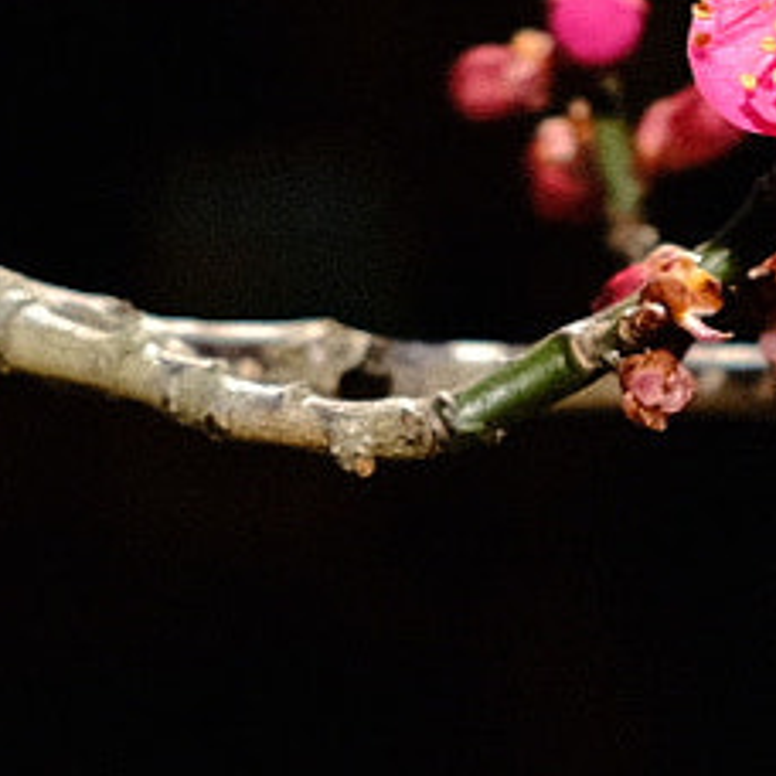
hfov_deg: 8.3
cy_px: 5
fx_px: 5301
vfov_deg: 8.3
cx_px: 861
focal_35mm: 209
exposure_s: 1/900
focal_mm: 23
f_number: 4
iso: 100
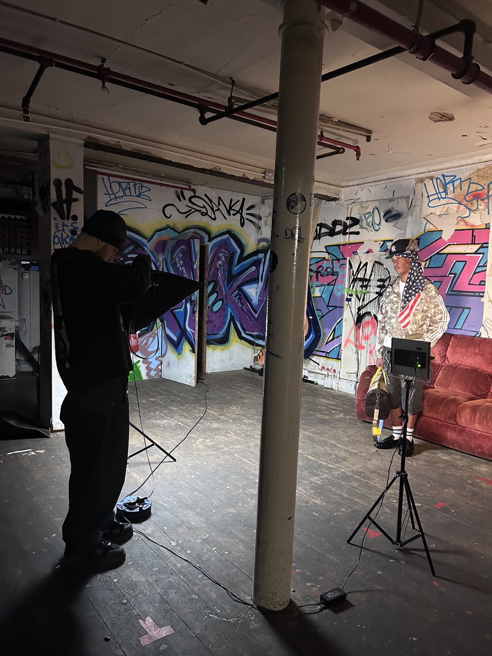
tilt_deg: -5.2
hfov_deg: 53.1
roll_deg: -1.1
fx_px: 493
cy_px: 328
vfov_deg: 67.3
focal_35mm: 26
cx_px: 246
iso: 400
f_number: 1.5
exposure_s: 1/50
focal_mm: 5.7
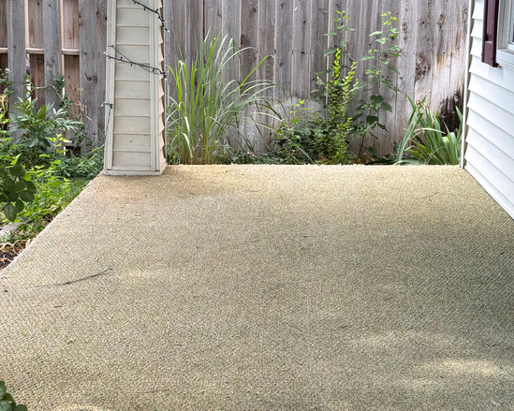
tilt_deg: -10.3
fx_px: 1080
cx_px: 276
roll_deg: -1.6
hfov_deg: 26.8
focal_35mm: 71
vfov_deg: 21.5
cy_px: 171
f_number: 1.6
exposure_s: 1/171
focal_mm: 5.96
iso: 40
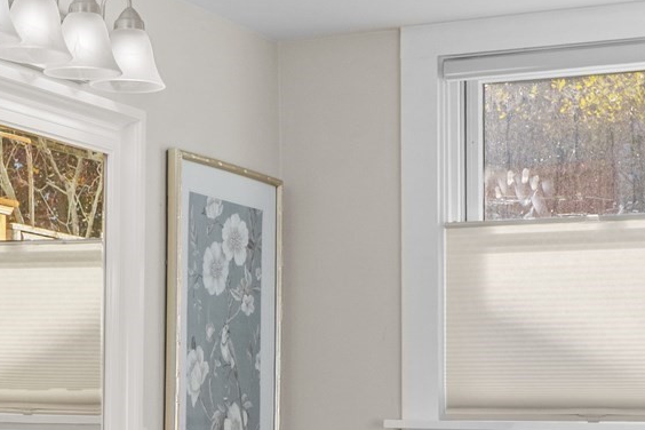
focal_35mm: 98
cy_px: 519
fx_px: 1756
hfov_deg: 20.5
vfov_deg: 13.6
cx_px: 112
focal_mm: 18
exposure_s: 1/15
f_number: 8
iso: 320
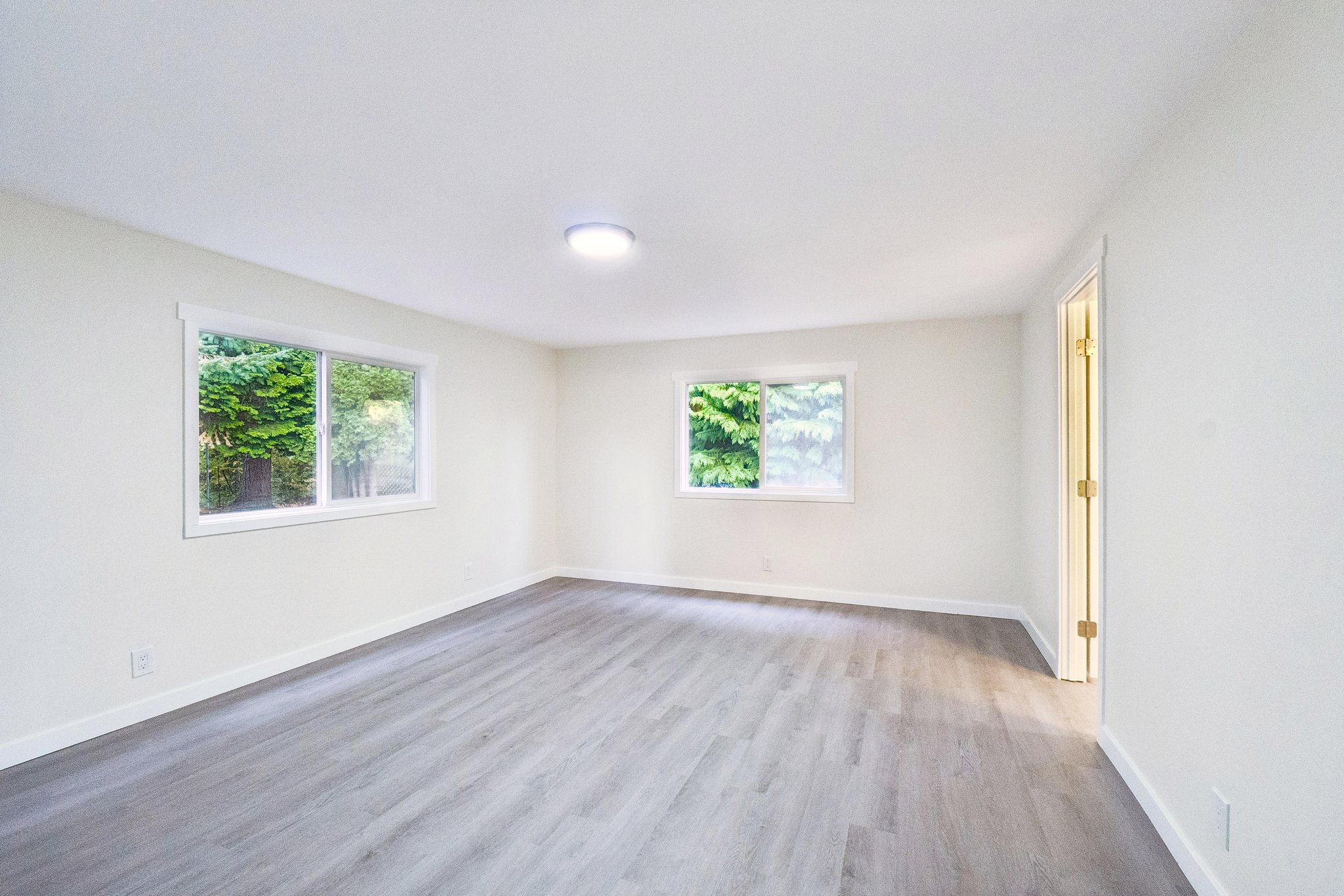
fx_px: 560
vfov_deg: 77.3
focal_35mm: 15
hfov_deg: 100.4
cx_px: 672
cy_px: 448
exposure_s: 1/30
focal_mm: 10
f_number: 8
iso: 2500
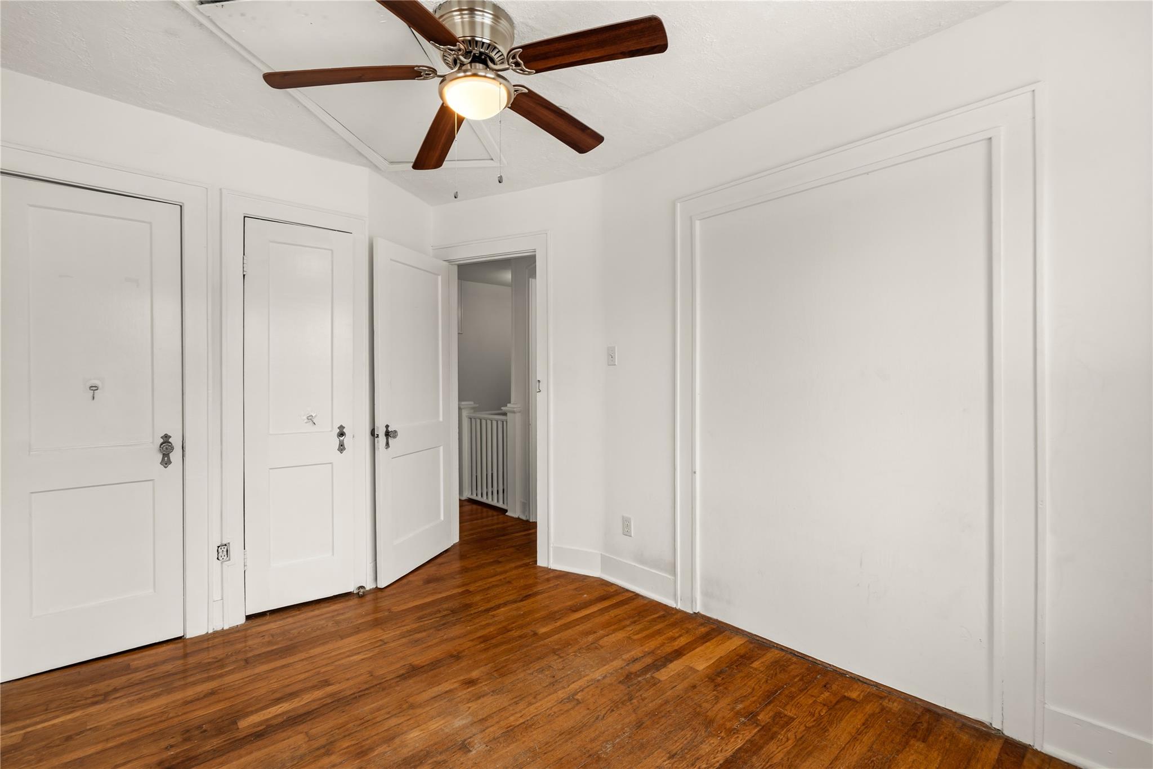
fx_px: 512
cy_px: 384
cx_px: 576
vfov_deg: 73.7
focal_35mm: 16
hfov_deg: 96.7
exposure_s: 1/2
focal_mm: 16
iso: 200
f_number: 9
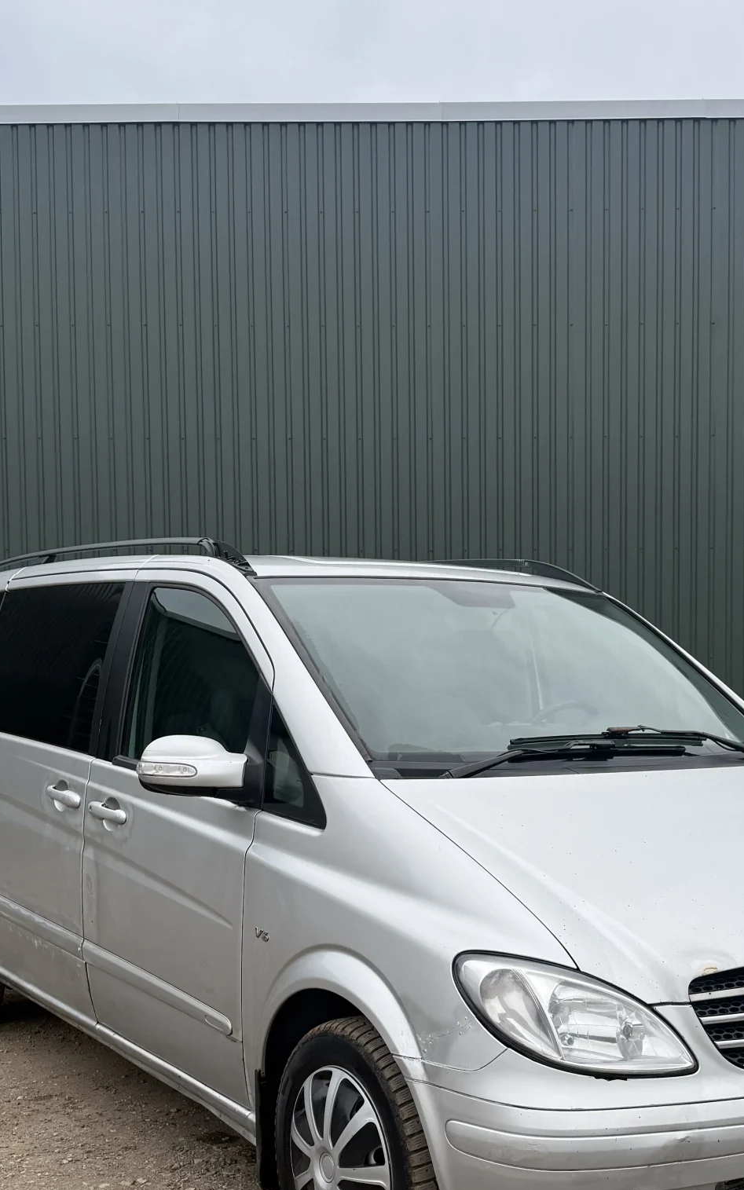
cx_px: 453
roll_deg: -0.7
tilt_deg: -1.5
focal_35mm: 43
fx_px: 1395
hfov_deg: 29.8
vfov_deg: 45.9
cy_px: 735
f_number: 1.78
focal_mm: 6.76
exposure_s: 1/1060
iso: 80
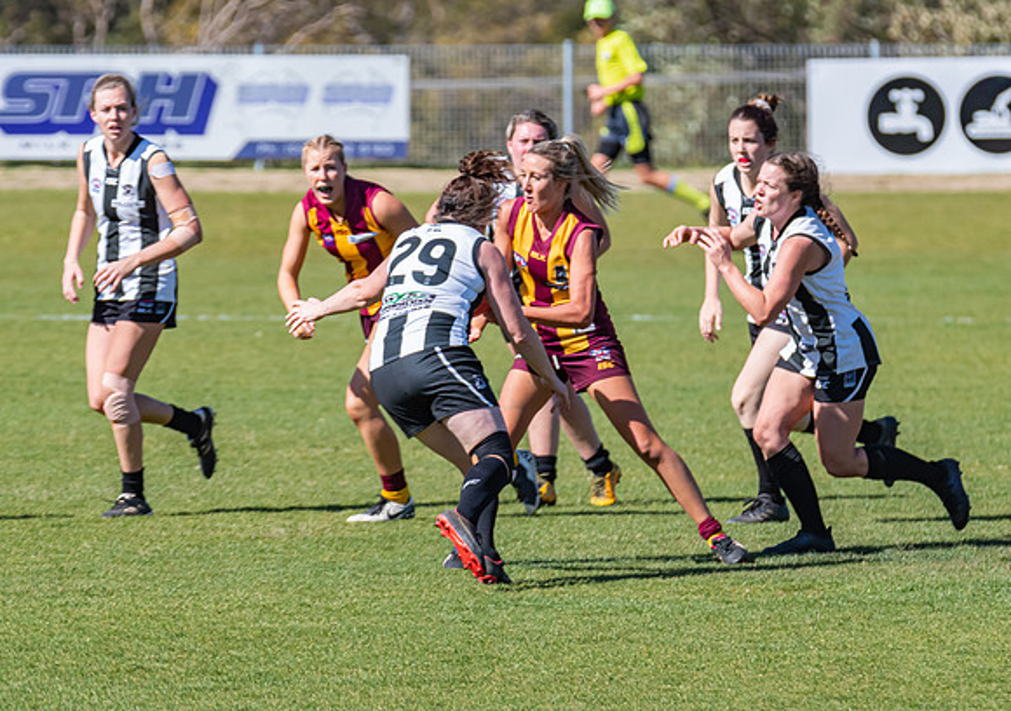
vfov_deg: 2.3
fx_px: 17850
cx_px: 595
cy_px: 397
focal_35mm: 625
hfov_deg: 3.2
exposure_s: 1/2500
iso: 800
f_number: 8
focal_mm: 360
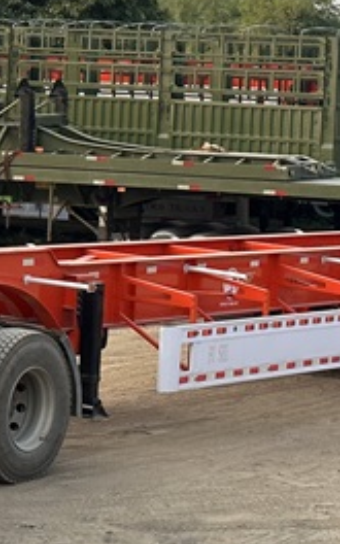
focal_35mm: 154
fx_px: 2283
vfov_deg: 13.5
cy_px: 68
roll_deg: -2.8
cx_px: -150
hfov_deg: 8.4
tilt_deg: -0.1
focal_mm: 6.86
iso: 64
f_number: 1.78
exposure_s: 1/962
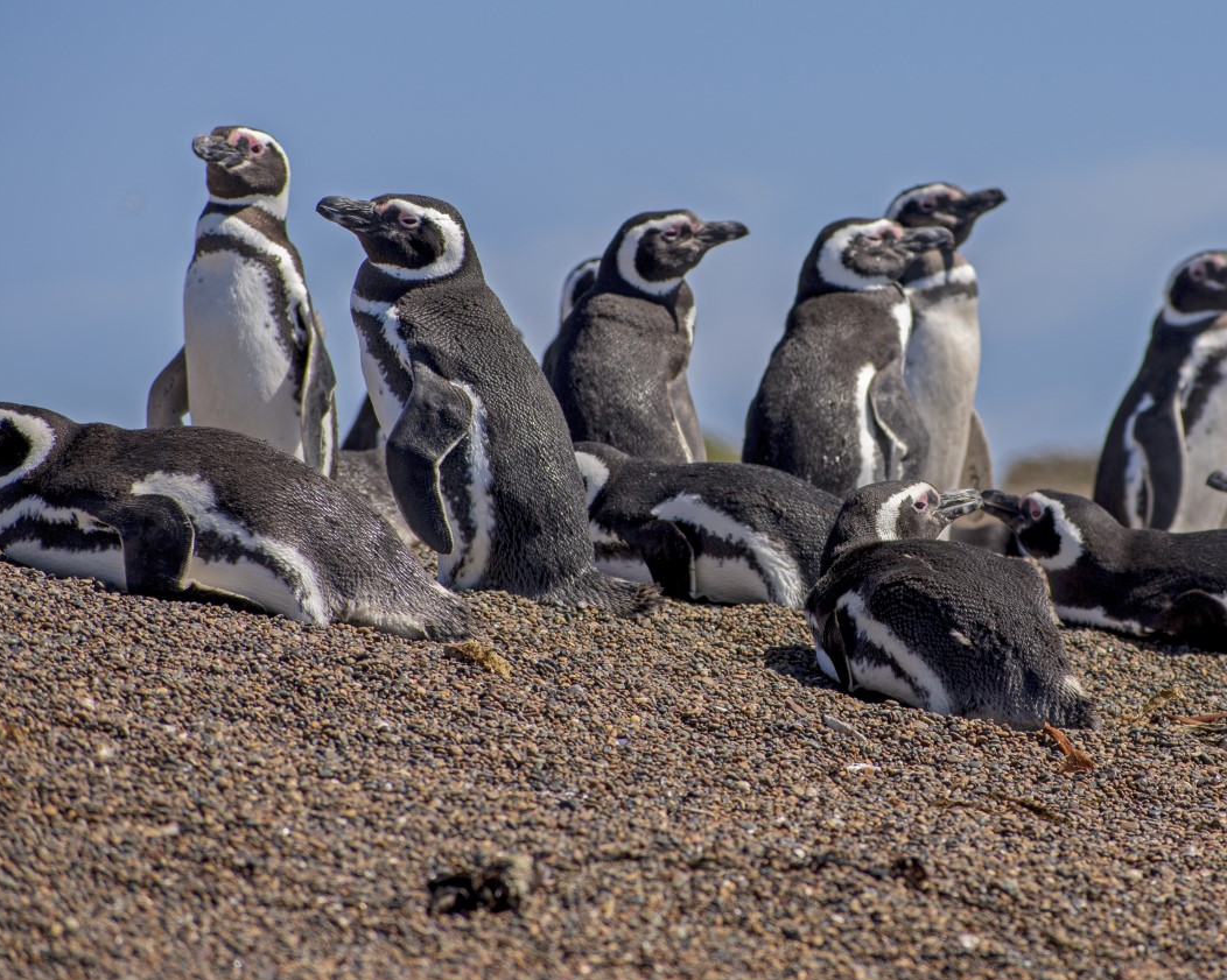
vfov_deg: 4.5
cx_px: 828
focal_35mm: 347
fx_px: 12598
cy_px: 367
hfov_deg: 5.6
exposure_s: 1/640
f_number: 6.3
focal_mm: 160
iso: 100
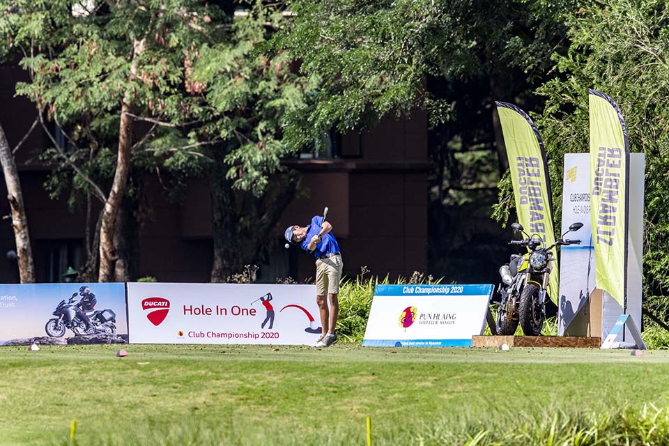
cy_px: 223
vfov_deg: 2.1
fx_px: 12078
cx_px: 334
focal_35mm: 650
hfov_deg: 3.2
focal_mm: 650
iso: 800
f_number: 8
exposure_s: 1/1600
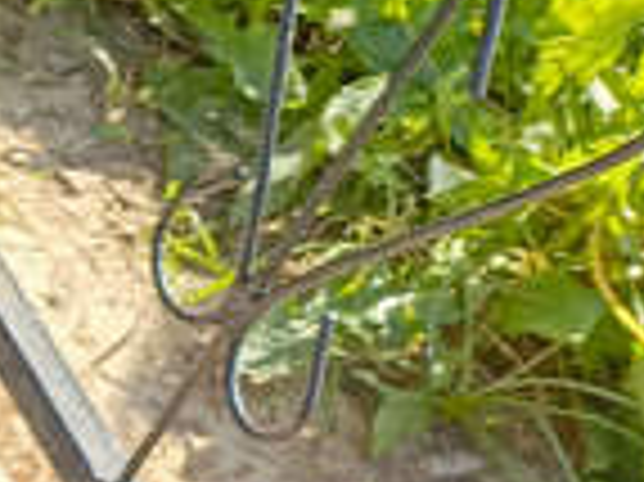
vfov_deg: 10.6
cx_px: -1099
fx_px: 2602
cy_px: 306
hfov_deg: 10.9
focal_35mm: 140
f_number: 1.69
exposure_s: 1/368
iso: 102
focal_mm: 4.76
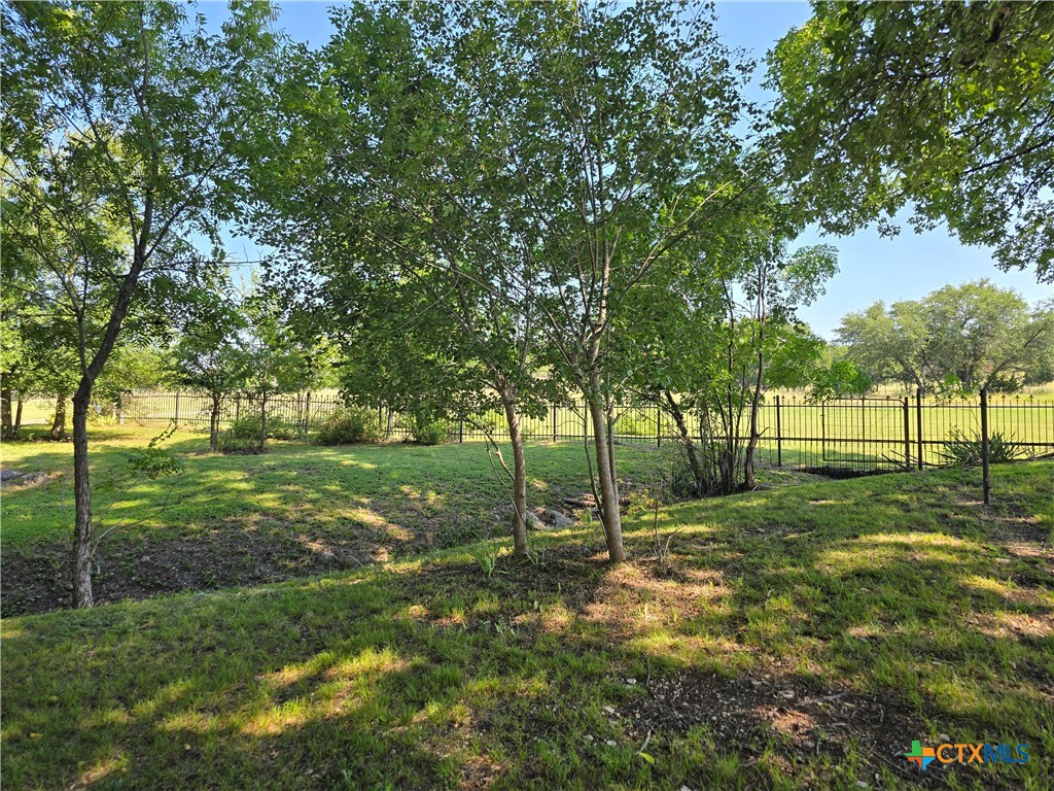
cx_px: 527
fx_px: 700
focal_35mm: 23
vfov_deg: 58.9
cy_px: 396
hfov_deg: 73.9
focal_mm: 6.3
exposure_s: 1/229
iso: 12
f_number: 1.7
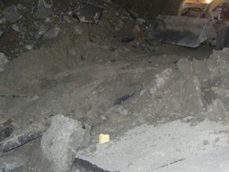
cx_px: 167
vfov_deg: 28.4
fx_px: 337
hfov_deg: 36.8
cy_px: 63
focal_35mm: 51
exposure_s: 1/30
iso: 578
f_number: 2.8
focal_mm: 4.6
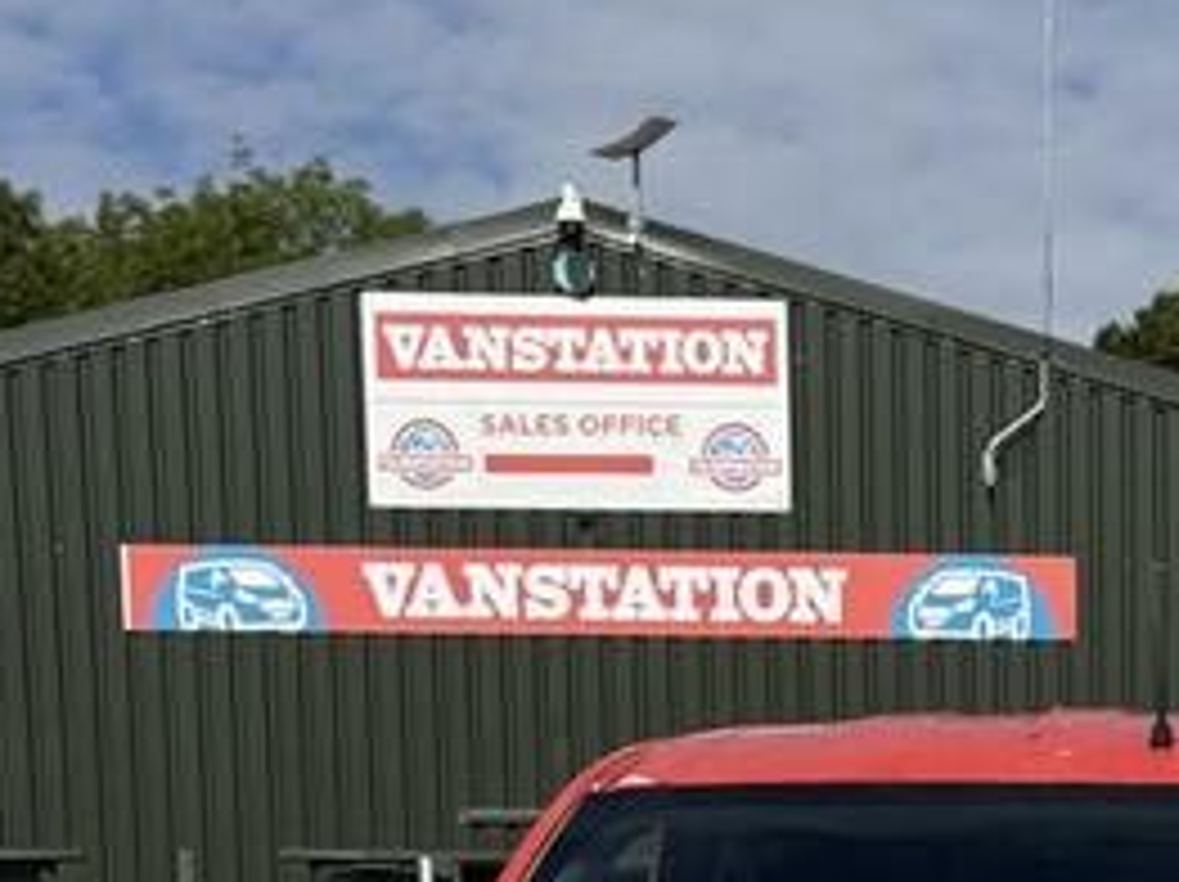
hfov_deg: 21.4
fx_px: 3029
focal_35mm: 89
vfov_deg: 14.9
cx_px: 1107
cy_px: 1458
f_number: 1.6
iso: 50
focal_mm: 5.96
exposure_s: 1/5814
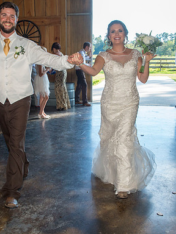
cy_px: 117
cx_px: 76
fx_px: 305
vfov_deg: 42.1
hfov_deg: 32.1
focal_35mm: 45
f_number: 8
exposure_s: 1/320
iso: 1600
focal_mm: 31
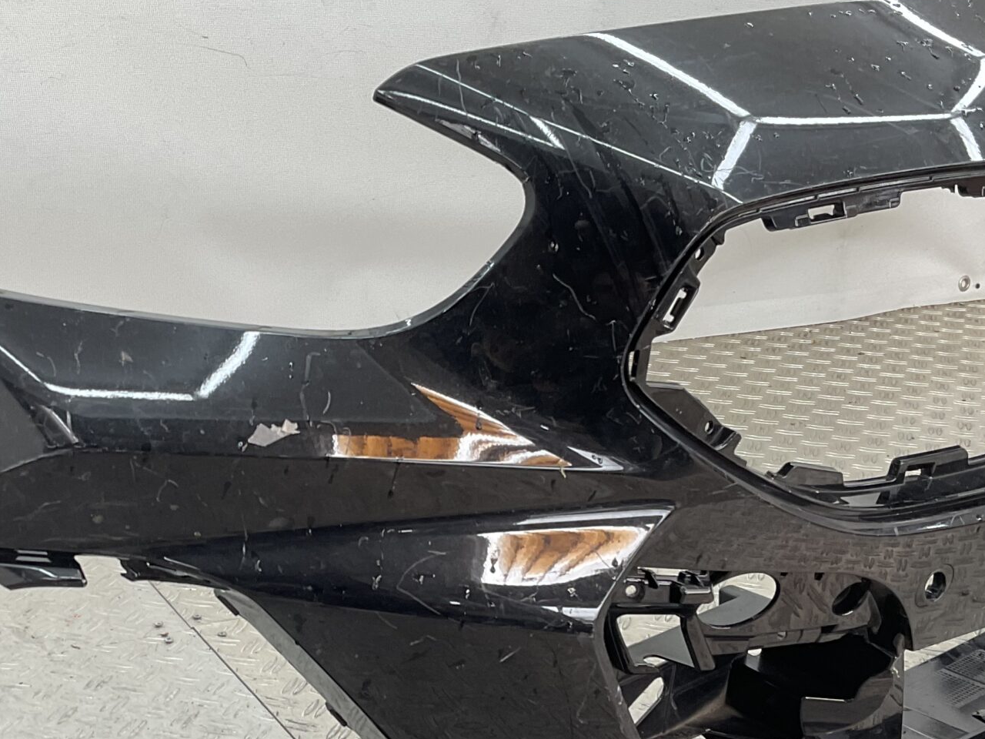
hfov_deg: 32.8
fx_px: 1650
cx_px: 282
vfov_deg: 25.1
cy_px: 472
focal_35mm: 58
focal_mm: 3
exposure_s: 1/100
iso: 50
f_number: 1.8
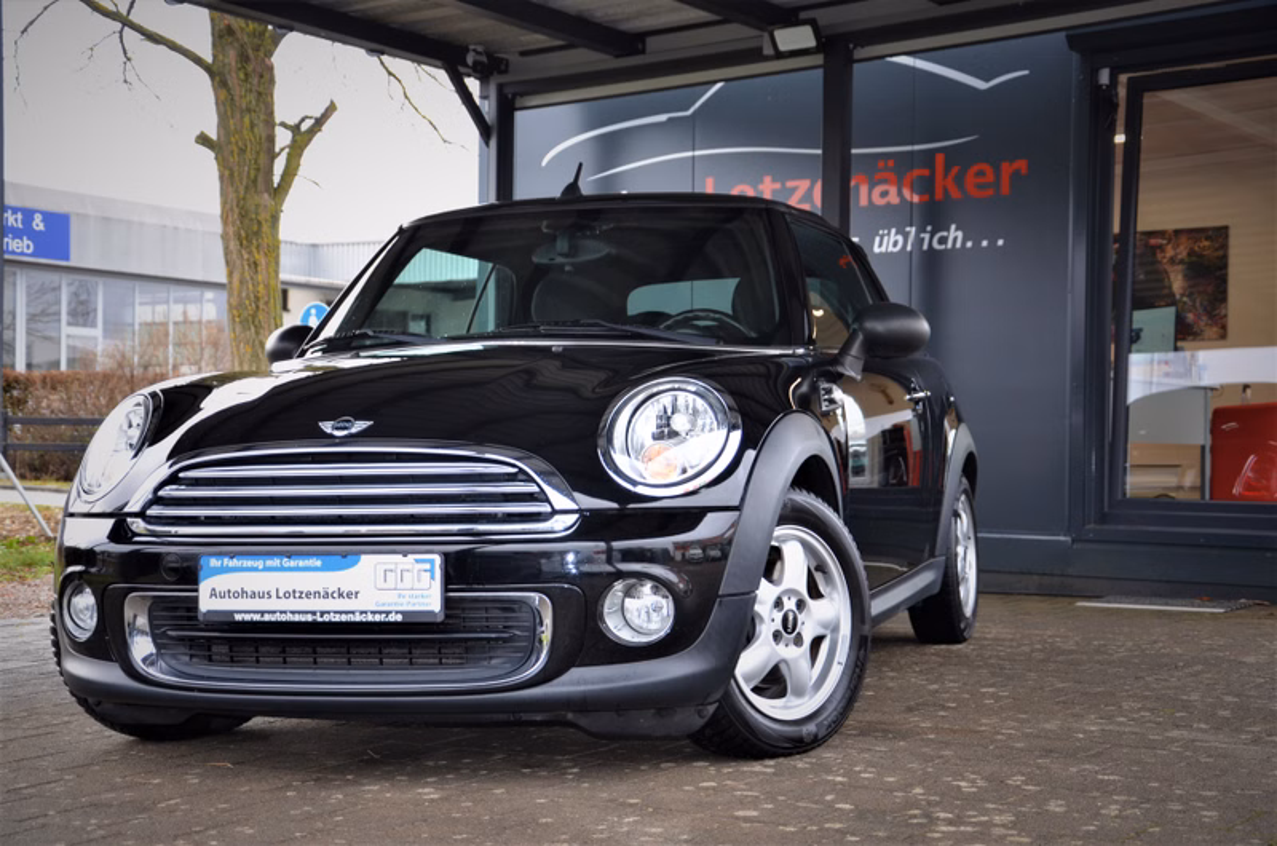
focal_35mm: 57
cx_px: 638
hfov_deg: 35.1
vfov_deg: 23.7
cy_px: 423
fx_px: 2018
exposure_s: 1/80
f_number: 4.5
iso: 400
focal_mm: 38
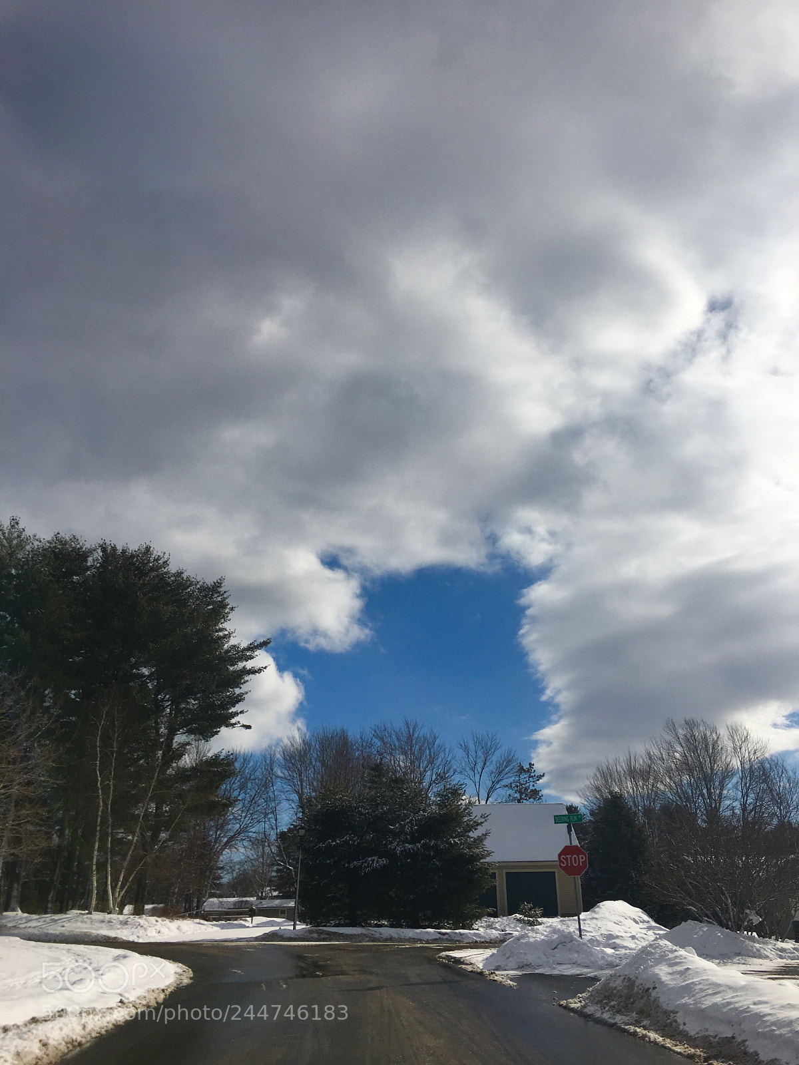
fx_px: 892
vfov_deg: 61.7
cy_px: 532
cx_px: 400
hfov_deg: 48.2
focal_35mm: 29
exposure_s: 1/6993
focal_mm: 4.15
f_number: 2.2
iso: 25
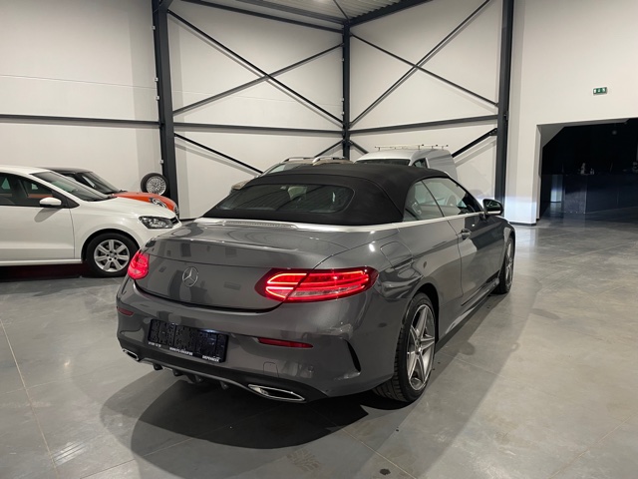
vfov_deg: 53.1
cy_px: 240
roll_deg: +0.8
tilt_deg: -8.4
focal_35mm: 26
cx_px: 319
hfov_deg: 67.3
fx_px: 479
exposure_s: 1/50
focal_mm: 4.2
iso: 100
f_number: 1.6
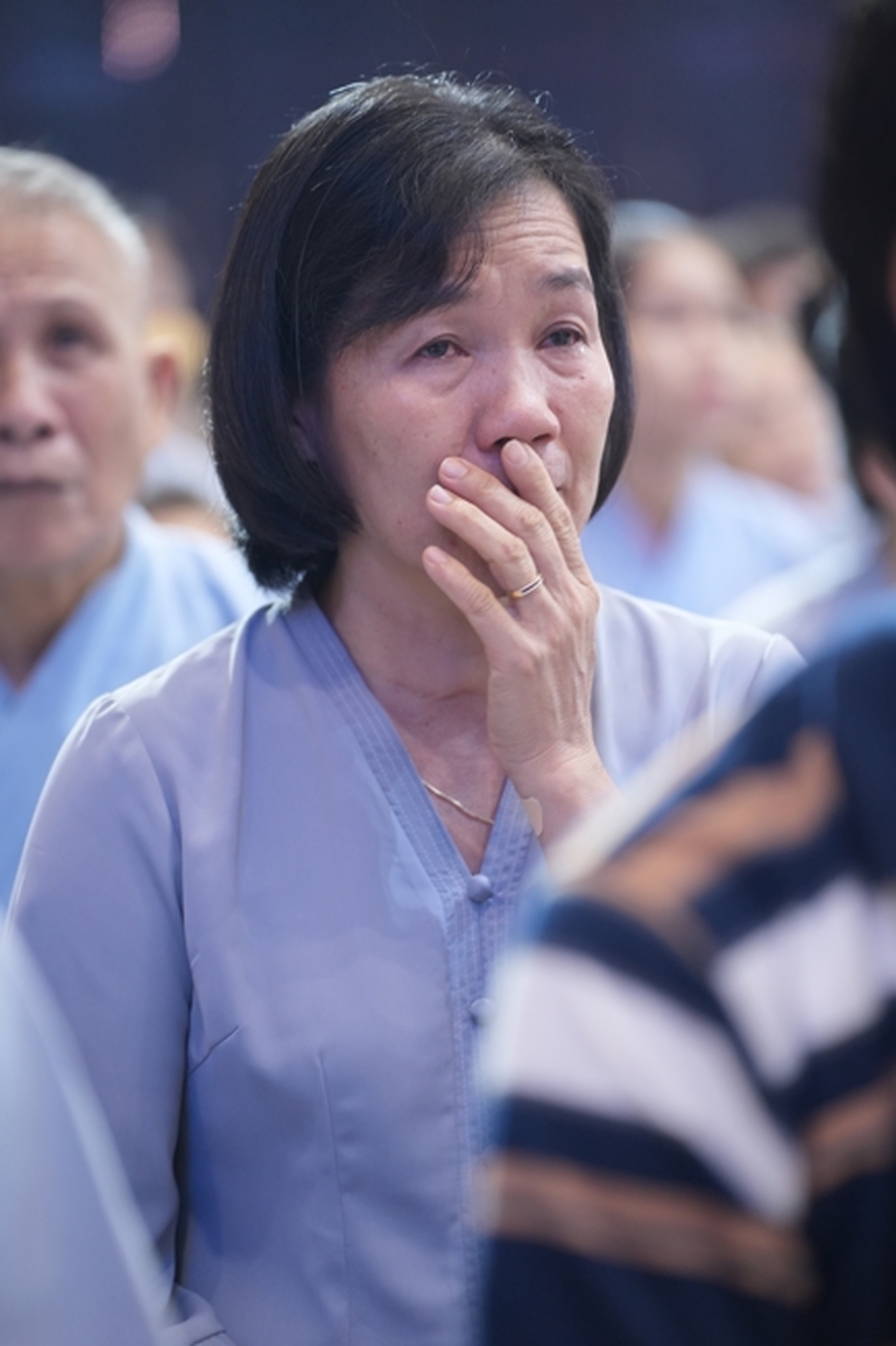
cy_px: 673
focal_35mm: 150
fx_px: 5603
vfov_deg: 13.7
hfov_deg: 9.1
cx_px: 448
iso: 2000
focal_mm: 150
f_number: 2.8
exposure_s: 1/60
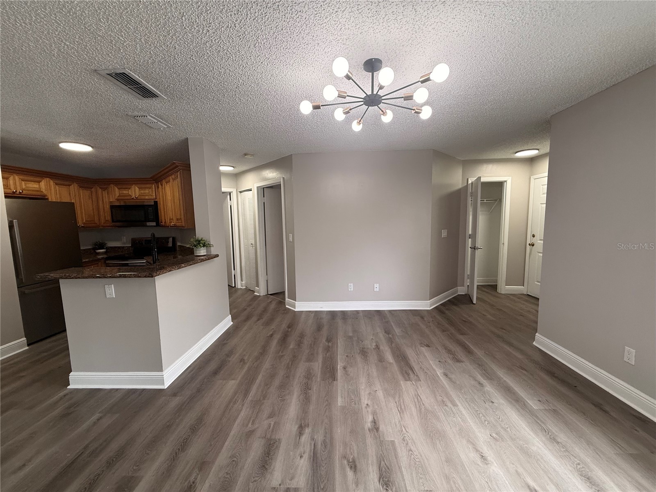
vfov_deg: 85.7
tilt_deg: -5.3
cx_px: 328
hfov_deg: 102.1
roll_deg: +1.9
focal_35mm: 14
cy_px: 246
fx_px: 265
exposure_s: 1/120
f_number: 2.2
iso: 160
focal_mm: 2.22
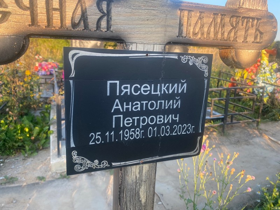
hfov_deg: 67.3
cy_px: 105
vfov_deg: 53.1
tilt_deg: -16.0
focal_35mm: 26
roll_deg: -1.5
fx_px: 210
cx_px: 140
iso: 32
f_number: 1.8
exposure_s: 1/179
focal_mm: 4.25
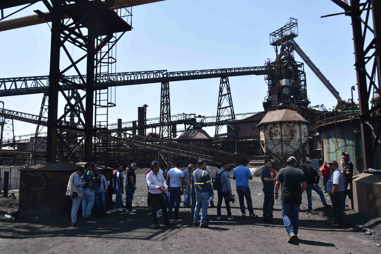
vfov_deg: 47.9
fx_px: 286
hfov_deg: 67.4
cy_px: 127
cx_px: 190
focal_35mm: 27
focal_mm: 18
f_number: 7.1
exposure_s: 1/200
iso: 100
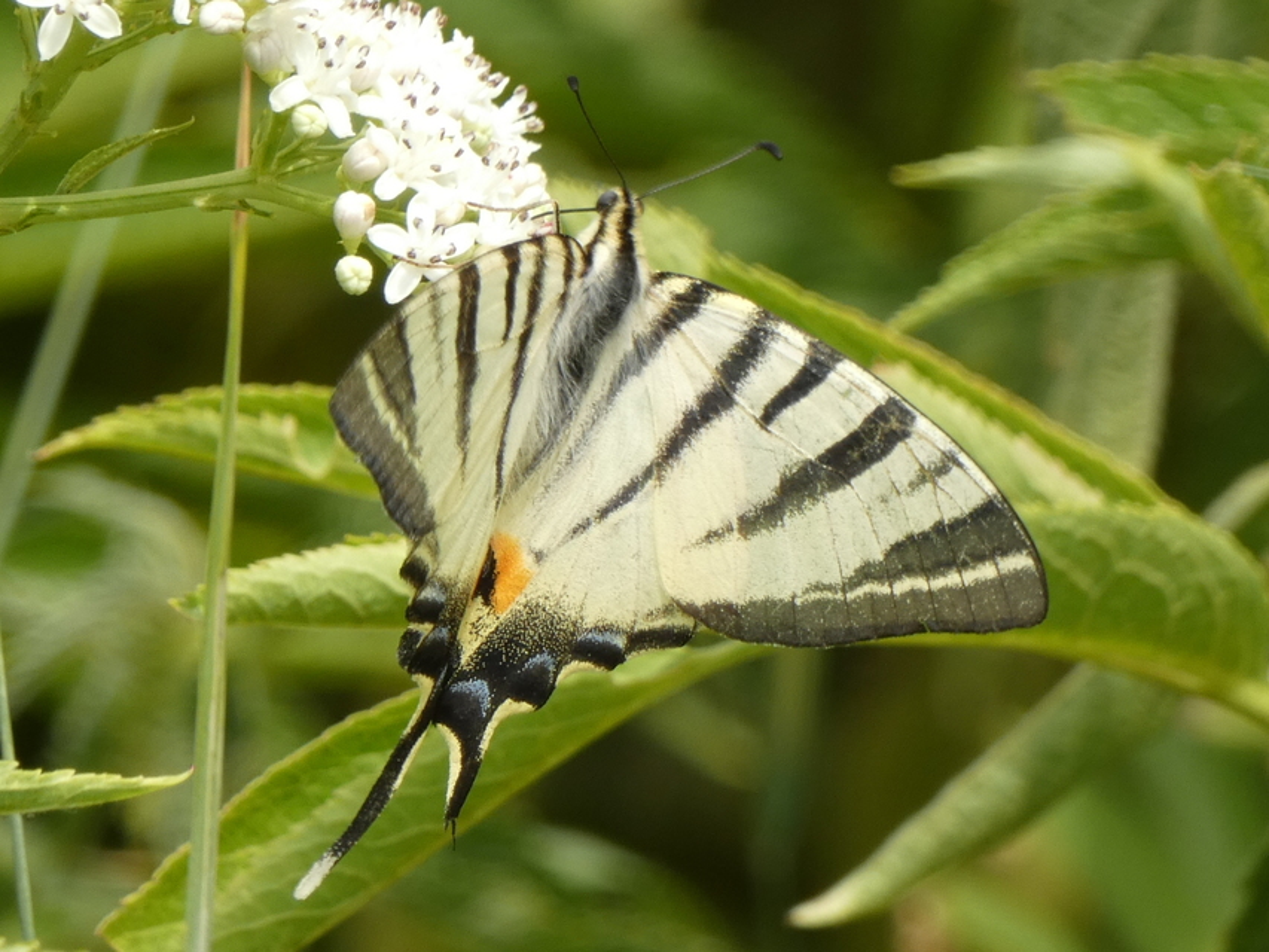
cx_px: 634
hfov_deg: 4.2
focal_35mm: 469
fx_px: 17196
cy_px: 476
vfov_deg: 3.2
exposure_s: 1/100
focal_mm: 84
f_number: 5.6
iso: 100
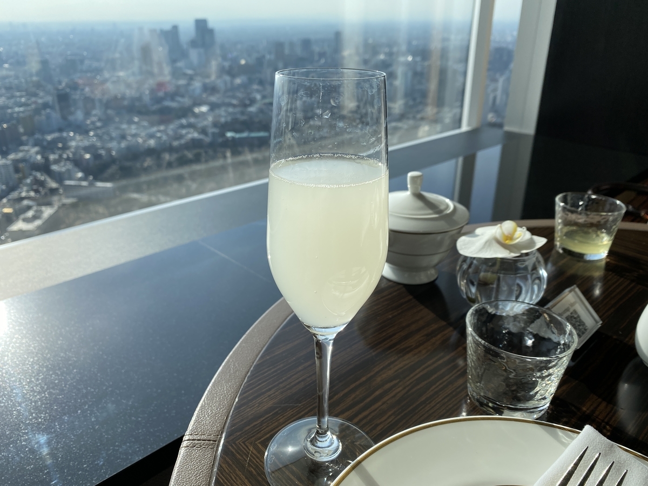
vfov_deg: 53.1
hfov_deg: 67.3
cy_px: 243
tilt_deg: -24.7
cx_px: 324
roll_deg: -0.5
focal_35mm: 26
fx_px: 487
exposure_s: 1/2625
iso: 32
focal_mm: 4.25
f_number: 1.8
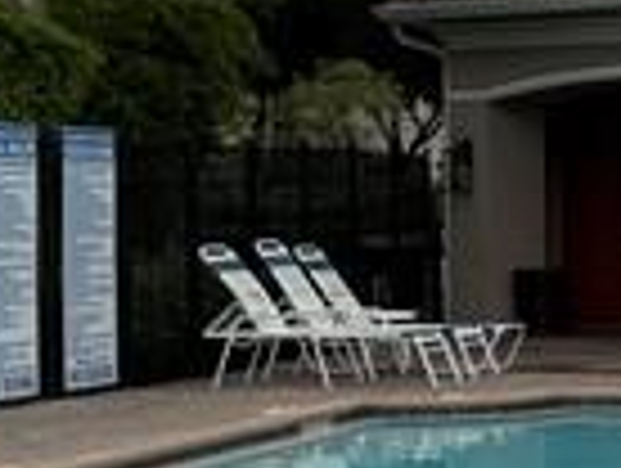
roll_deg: -0.4
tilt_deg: -1.9
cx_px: 1300
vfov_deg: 8.4
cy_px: 302
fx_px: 3199
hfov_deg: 10.1
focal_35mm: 178
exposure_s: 1/1018
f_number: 1.78
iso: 80
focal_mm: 6.76
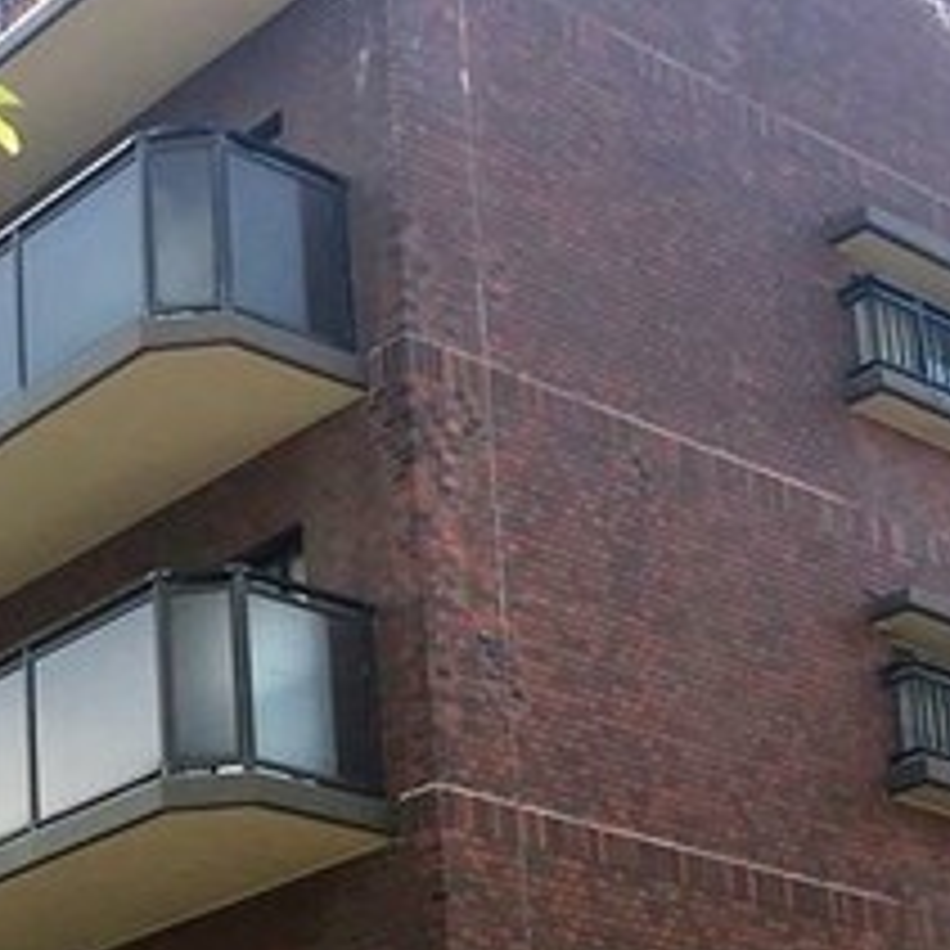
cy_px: 986
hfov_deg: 19.5
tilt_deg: +15.2
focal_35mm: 87
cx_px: 56
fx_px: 2701
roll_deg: +1.2
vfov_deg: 19.3
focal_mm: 4.15
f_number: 2.2
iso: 25
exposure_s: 1/569
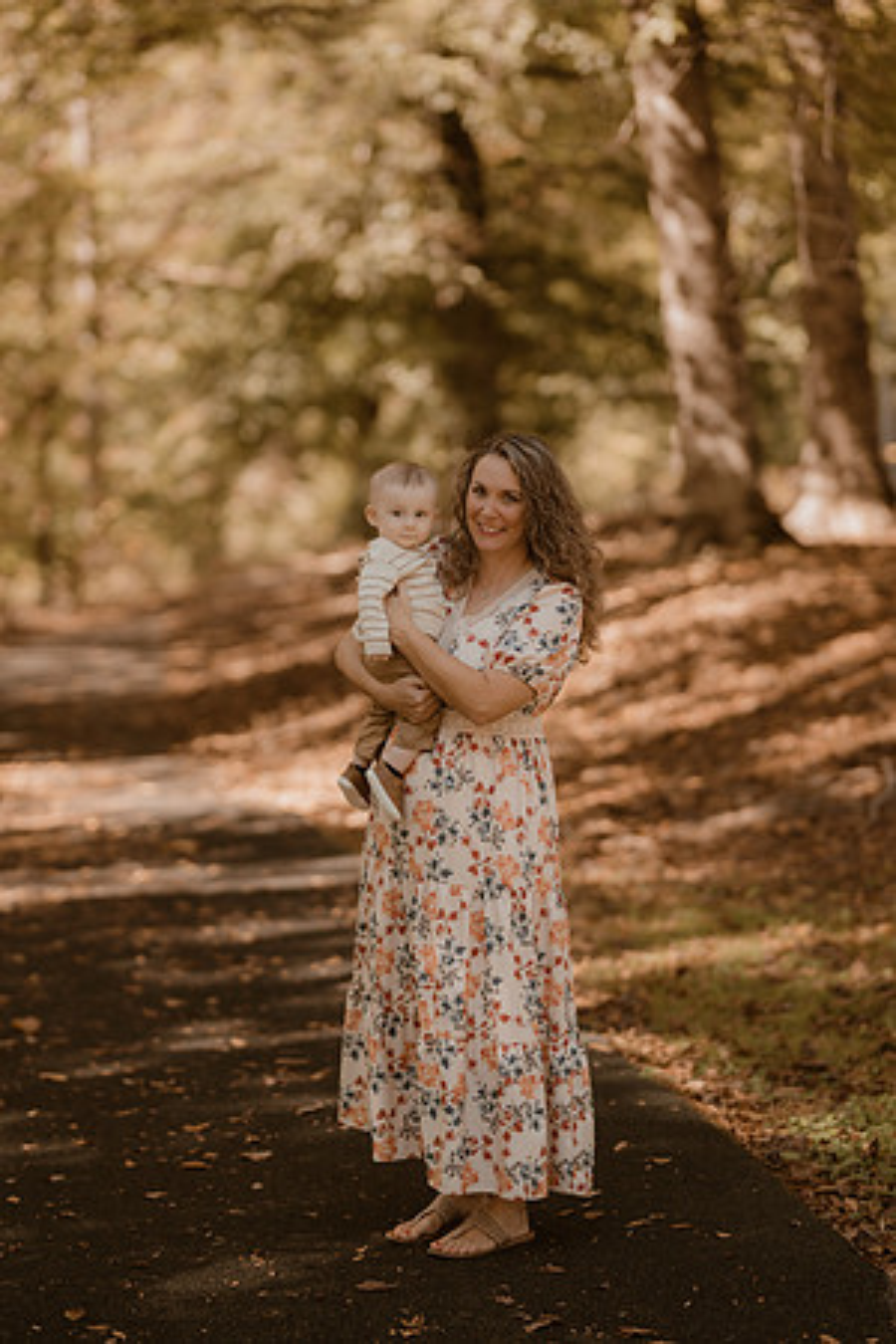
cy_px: 672
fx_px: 3173
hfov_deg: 16.1
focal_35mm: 85
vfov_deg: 23.9
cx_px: 448
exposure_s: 1/1000
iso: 320
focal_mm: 85
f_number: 1.8
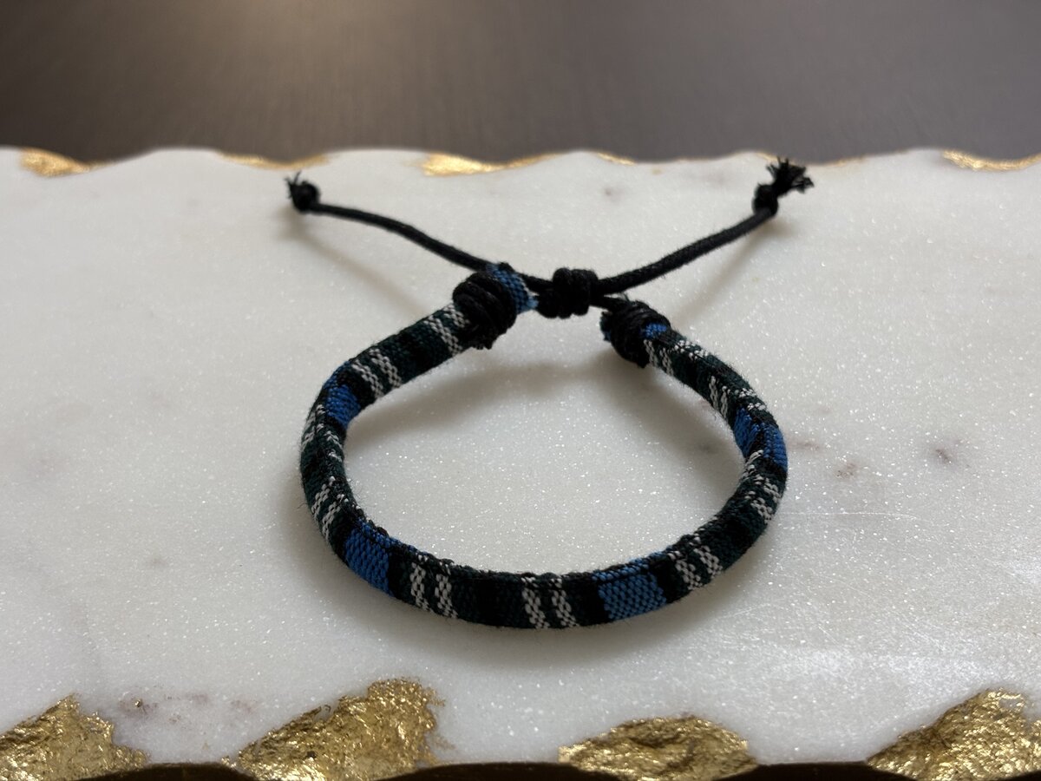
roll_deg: +0.1
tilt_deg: -37.2
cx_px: 520
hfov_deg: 36.8
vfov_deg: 28.0
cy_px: 390
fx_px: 1564
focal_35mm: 52
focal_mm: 5.96
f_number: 1.6
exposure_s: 1/60
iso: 40
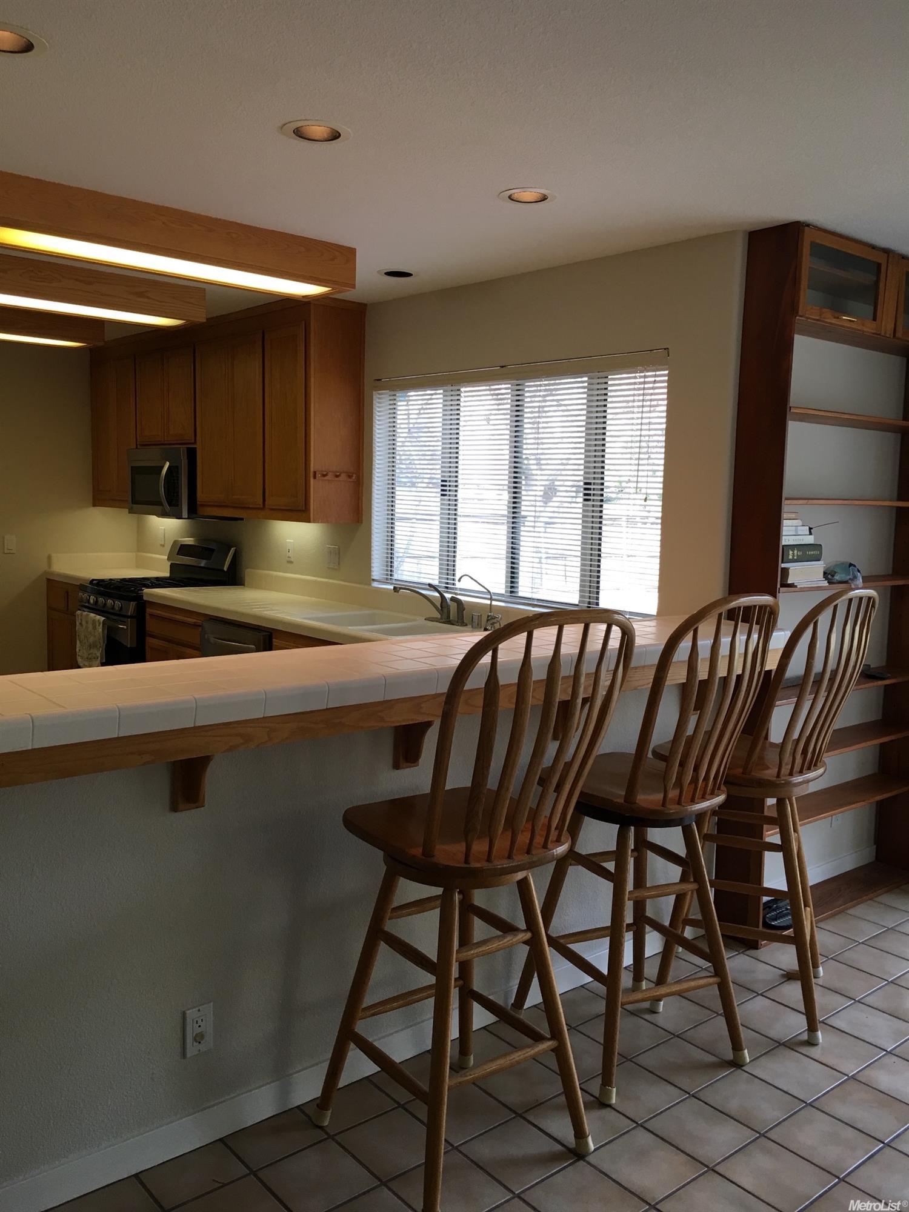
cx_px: 454
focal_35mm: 29
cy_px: 606
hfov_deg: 48.2
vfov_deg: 61.7
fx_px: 1015
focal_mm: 4.15
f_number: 2.2
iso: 32
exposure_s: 1/30
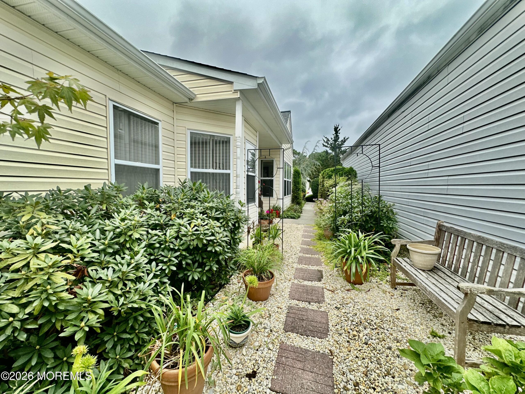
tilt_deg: -3.2
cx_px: 262
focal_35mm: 14
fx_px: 212
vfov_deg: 85.7
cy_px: 197
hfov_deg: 102.1
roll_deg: -0.4
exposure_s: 1/394
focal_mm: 2.22
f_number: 2.2
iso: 40
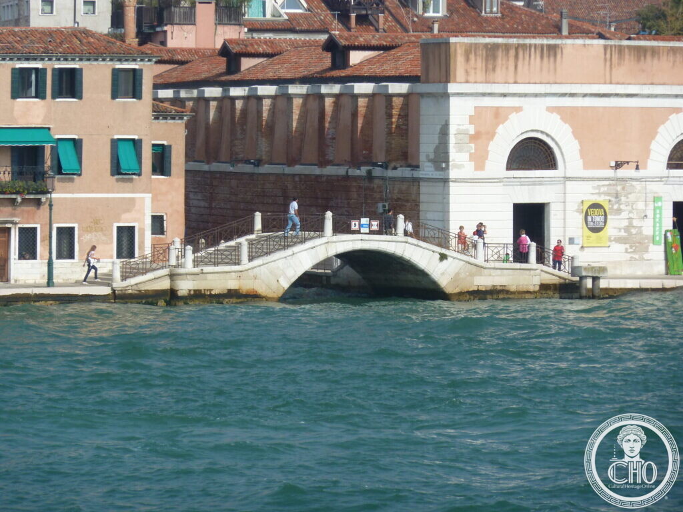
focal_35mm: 242
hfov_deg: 8.2
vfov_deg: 6.1
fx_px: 4775
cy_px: 256
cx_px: 342
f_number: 5.6
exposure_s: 1/800
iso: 160
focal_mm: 39.7
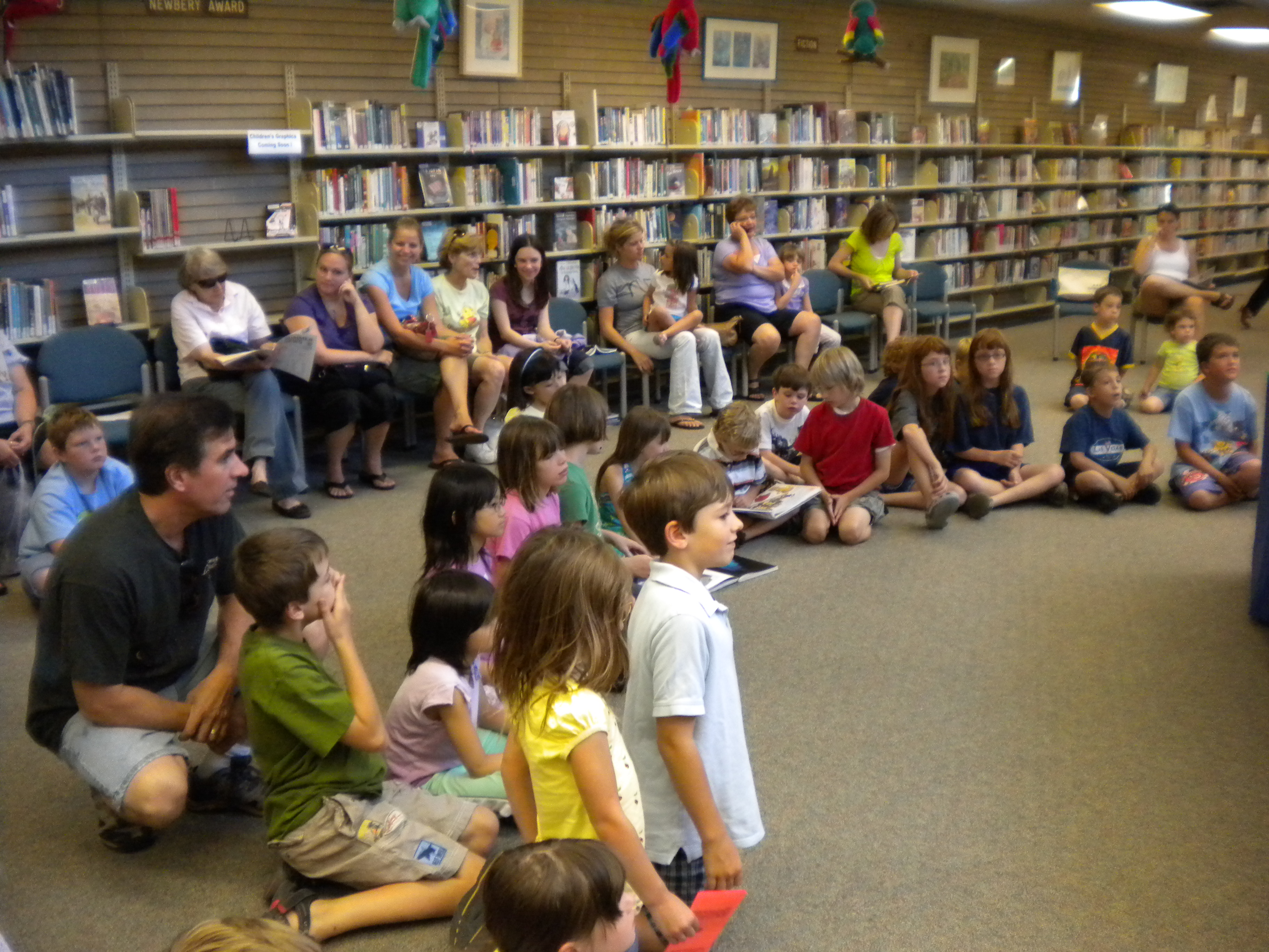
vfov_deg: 40.7
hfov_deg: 52.6
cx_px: 634
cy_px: 476
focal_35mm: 35
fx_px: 1283
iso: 412
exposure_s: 1/72.2
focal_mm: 6.3
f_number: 3.1
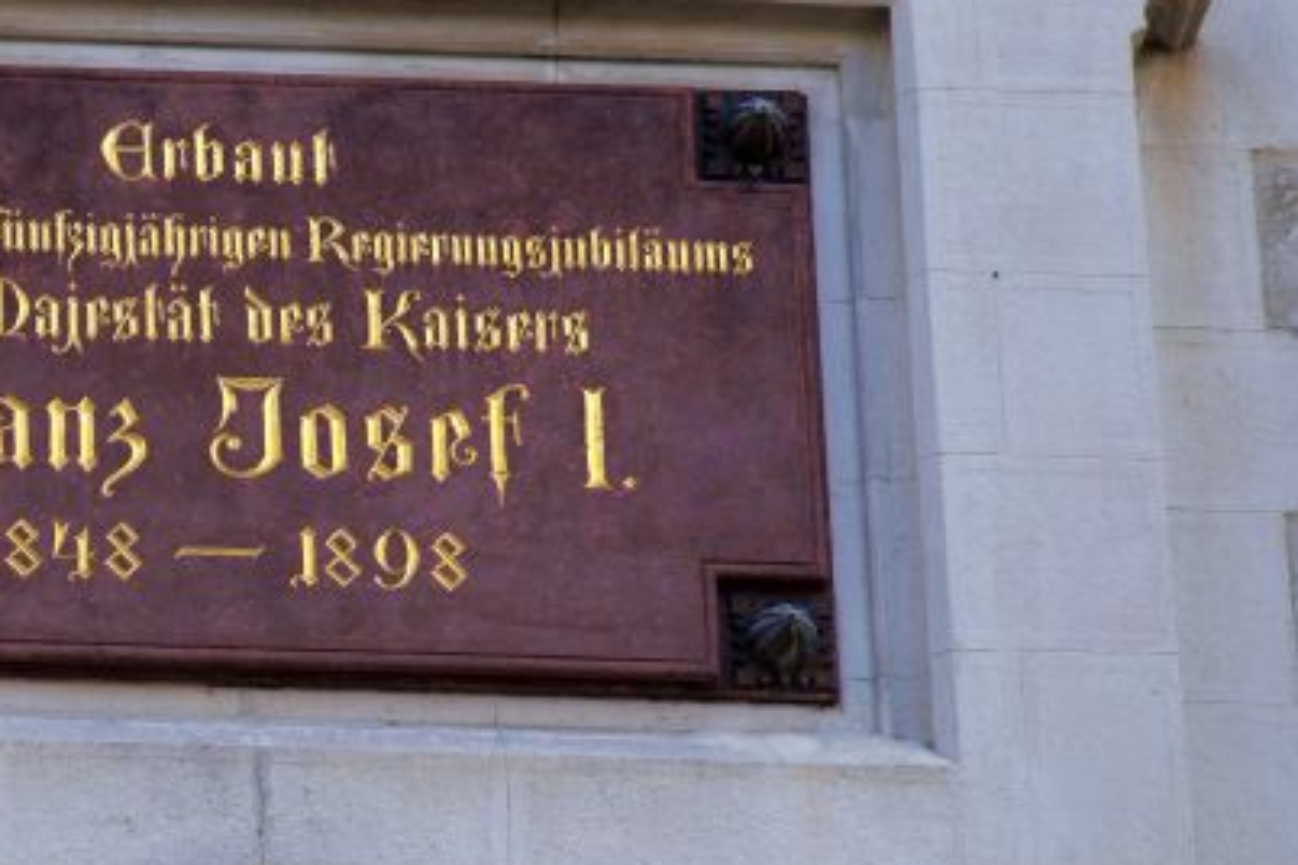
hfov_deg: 8.1
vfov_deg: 5.4
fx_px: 9157
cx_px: 16
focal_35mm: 254
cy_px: 428
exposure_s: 1/250
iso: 220
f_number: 8
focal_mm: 85
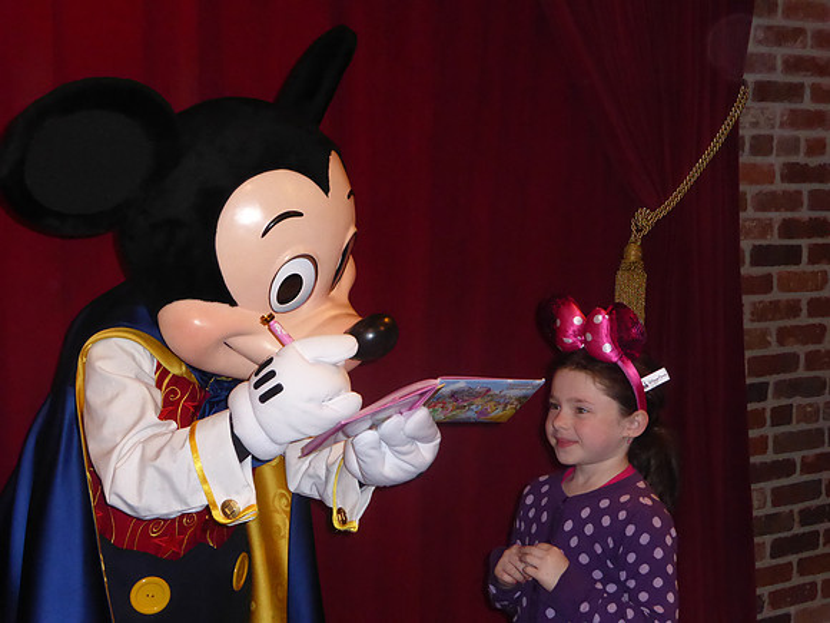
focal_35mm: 69
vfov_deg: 21.3
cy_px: 312
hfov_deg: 28.2
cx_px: 415
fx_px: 1654
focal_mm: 11.7
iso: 800
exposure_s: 1/125
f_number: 4.9
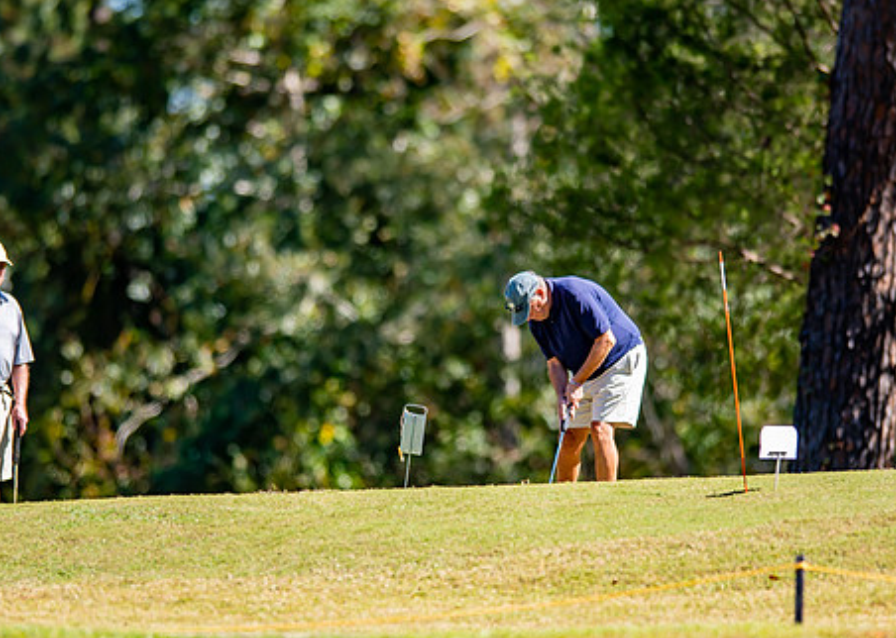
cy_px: 358
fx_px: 14873
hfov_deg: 3.5
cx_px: 443
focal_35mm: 585
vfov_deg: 2.5
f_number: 2.8
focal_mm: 400
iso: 100
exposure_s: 1/1000
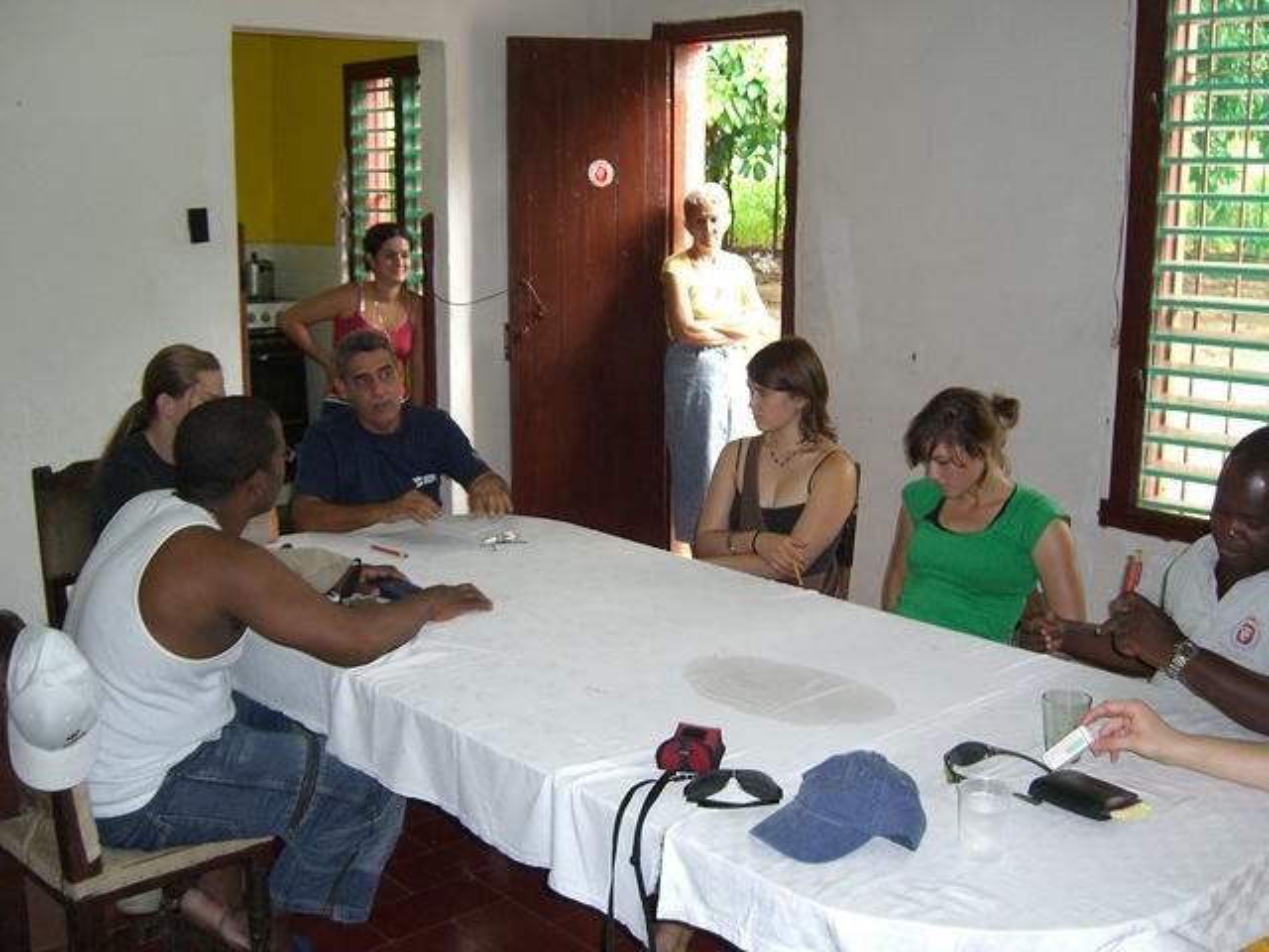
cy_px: 476
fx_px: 1393
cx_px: 634
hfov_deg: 49.0
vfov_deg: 37.7
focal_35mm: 38
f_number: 2.8
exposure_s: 1/60
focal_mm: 7.9
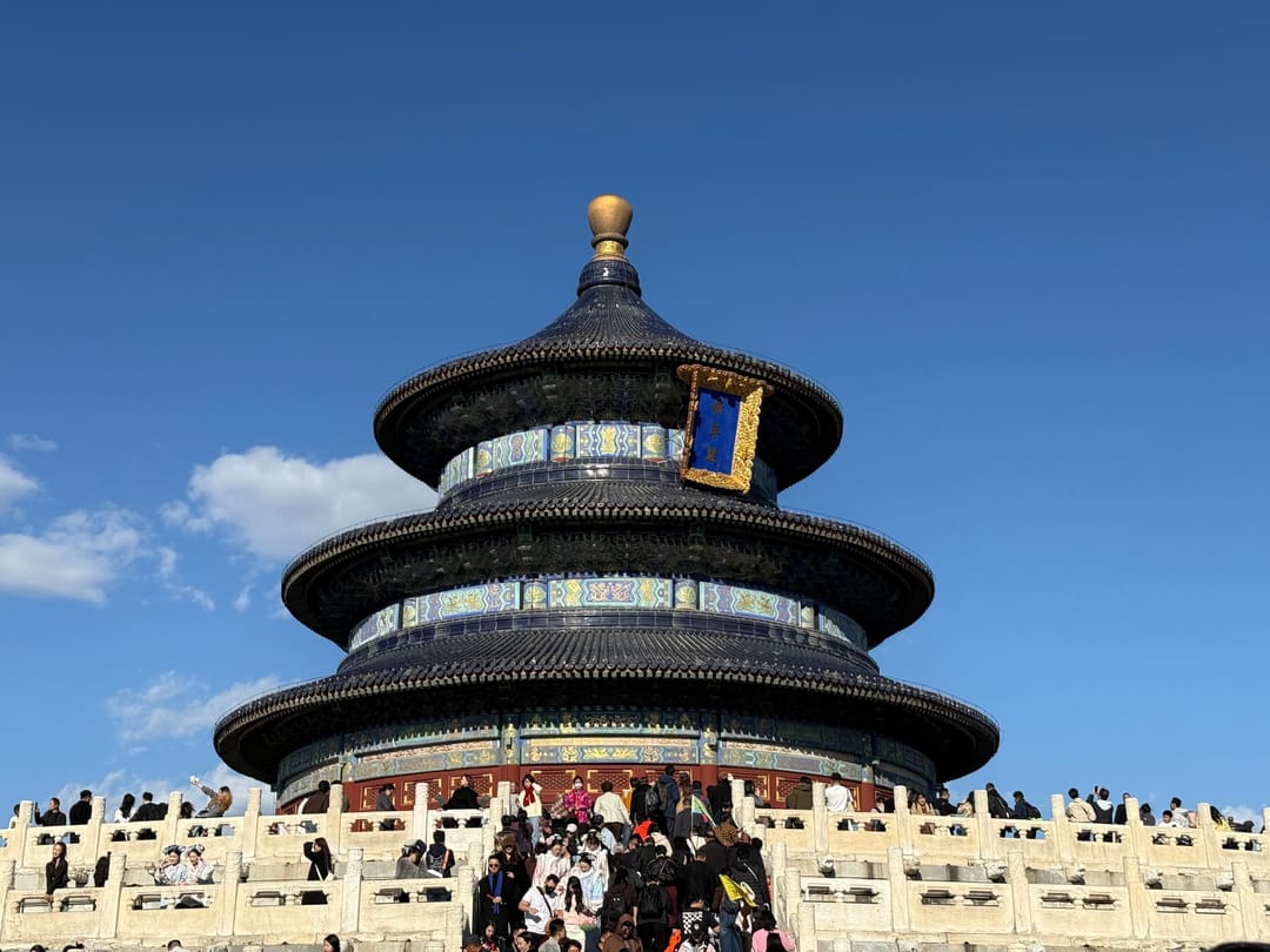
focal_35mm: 48
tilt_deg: +19.4
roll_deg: -0.1
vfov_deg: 30.3
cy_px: 476
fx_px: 1761
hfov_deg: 39.7
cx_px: 635
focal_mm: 6.76
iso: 64
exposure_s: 1/6536
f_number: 1.78
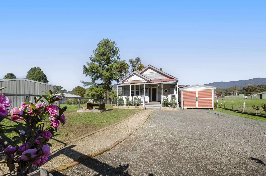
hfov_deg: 100.5
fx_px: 111
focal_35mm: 15
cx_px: 133
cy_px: 88
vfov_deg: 77.1
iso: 110
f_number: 8
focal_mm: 10
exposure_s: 1/250
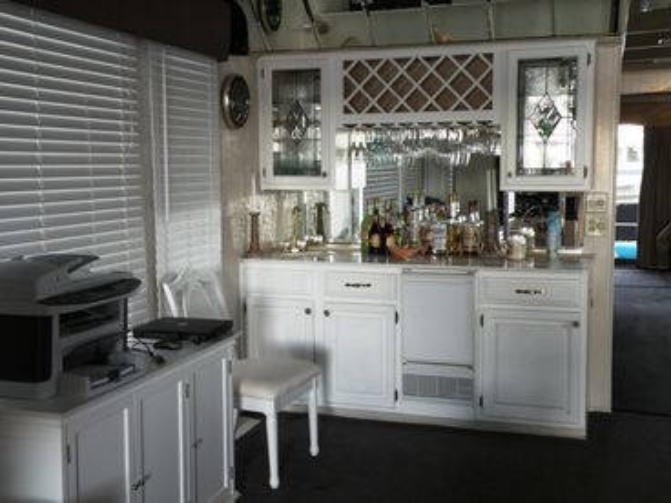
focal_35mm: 42
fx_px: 814
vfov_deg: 34.3
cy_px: 252
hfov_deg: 44.8
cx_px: 336
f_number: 3.2
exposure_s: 1/60
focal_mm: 7.4
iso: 244
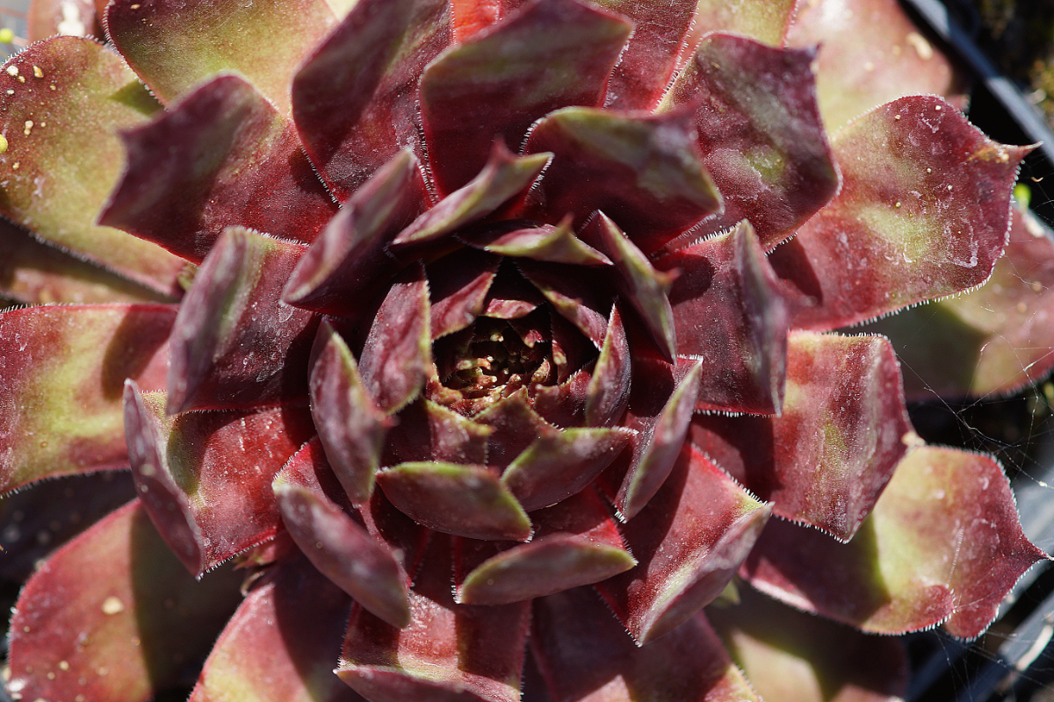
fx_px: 4391
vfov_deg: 9.1
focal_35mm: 150
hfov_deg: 13.7
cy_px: 351
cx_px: 527
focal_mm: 100
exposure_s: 1/200
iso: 100
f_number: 4.5
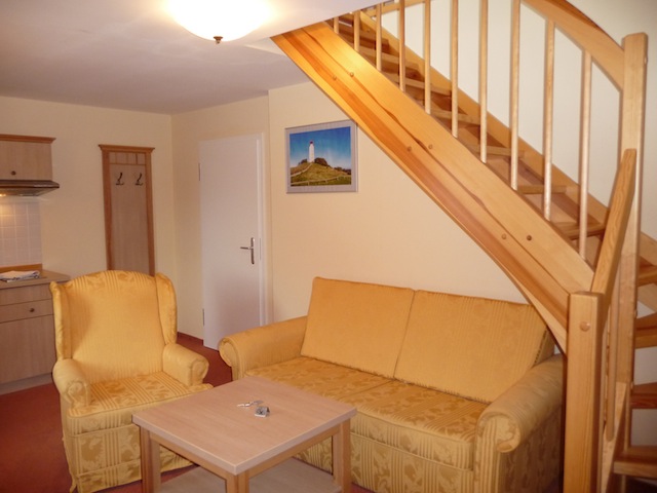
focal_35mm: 28
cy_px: 246
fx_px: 531
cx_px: 328
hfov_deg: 63.4
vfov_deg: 49.7
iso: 250
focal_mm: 4.7
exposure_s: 1/30
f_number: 3.3
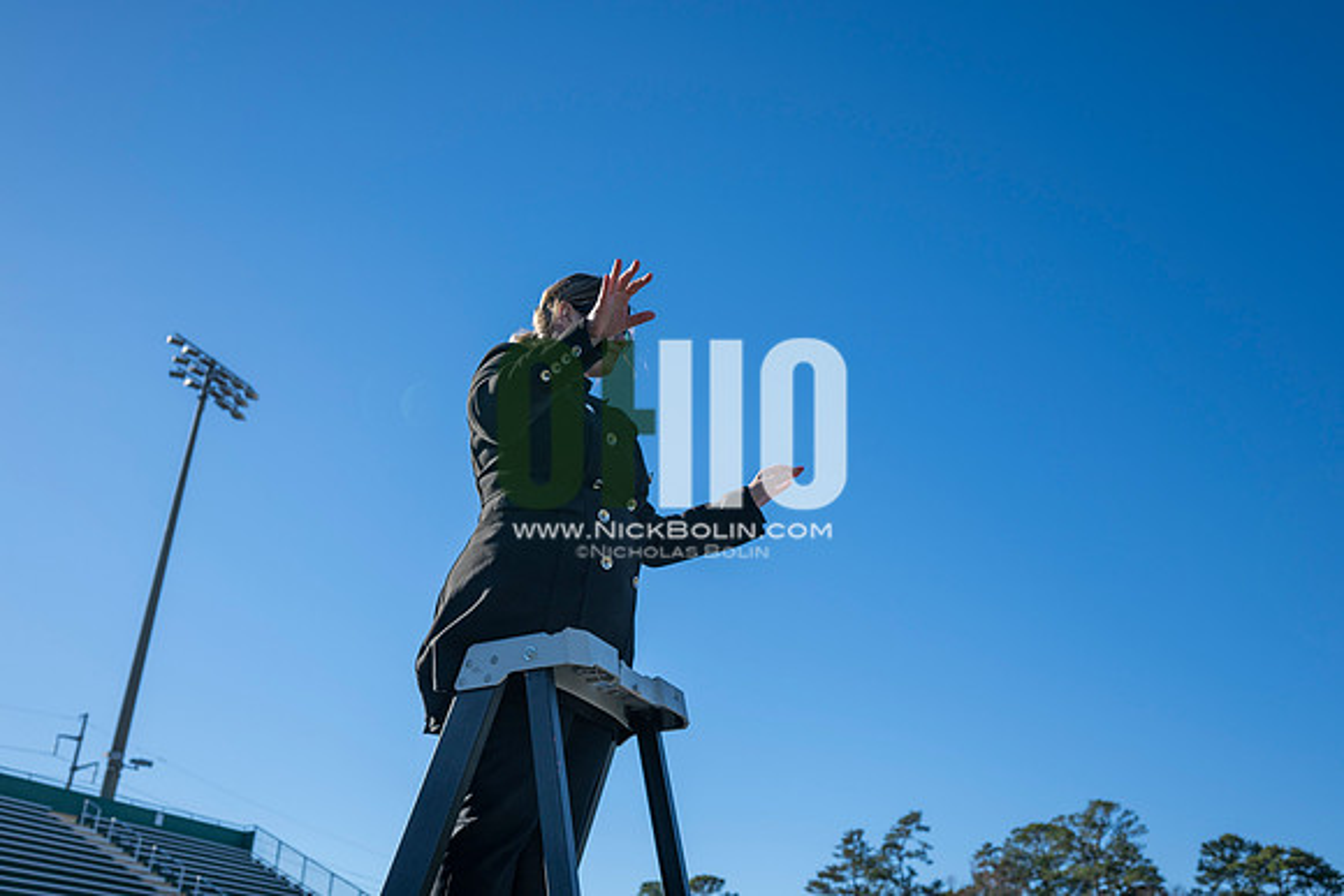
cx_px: 672
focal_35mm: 30
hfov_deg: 61.9
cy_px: 448
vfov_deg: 43.6
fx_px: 1120
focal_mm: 30
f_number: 4
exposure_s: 1/2000
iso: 250
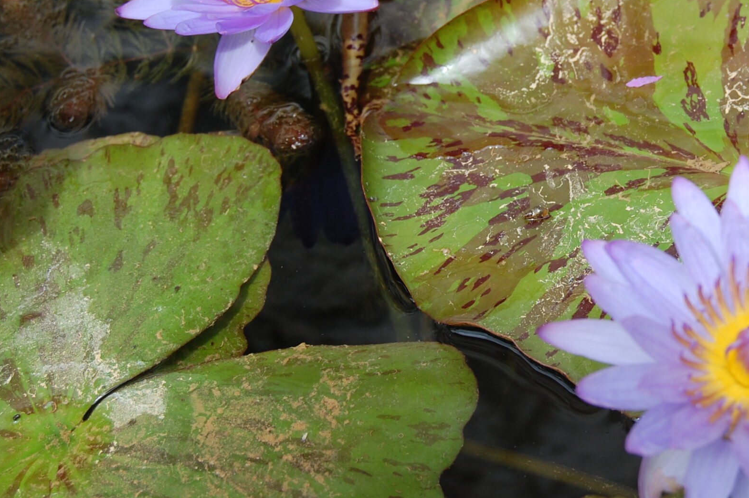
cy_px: 140
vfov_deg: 14.6
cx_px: 548
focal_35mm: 93
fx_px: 1933
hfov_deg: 21.8
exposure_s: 1/250
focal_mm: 38
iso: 200
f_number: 8
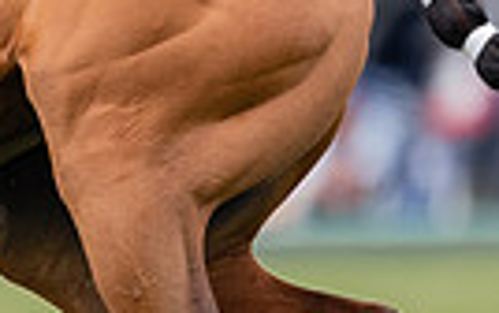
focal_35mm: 3376
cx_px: -324
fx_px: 45950
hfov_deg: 0.6
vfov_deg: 0.4
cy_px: 111
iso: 400
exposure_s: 1/1000
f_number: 4
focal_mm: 500
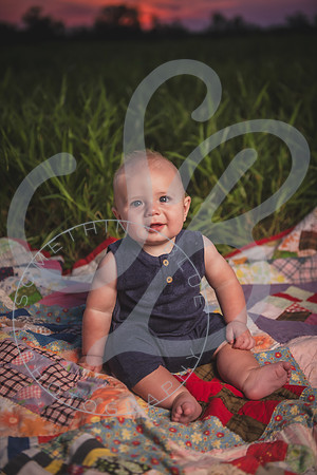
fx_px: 740
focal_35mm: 56
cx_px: 158
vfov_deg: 35.6
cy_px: 238
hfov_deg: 24.2
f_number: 2.8
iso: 200
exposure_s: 1/1000
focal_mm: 56
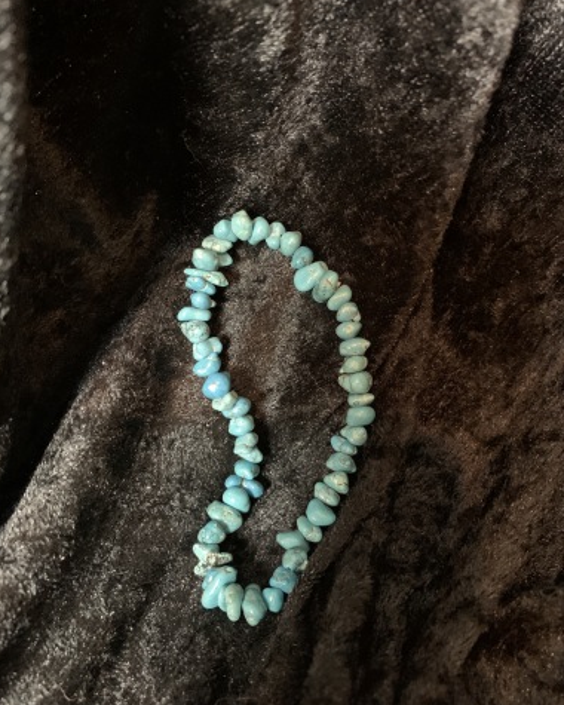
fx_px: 584
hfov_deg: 51.5
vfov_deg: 62.2
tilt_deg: -43.8
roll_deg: +3.7
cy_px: 373
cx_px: 287
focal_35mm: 28
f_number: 1.8
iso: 640
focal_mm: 4.25
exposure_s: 1/17
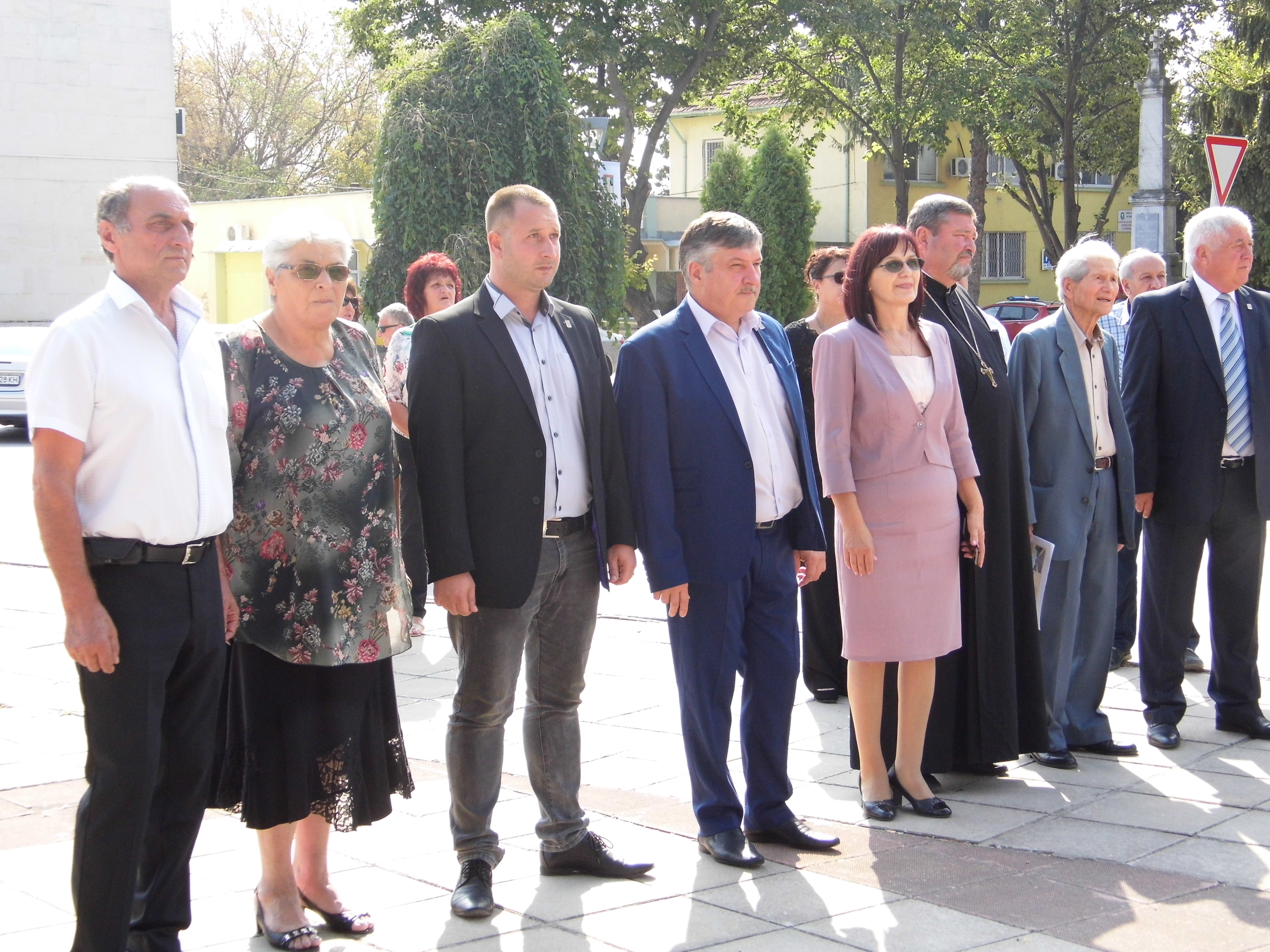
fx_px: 2128
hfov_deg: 33.2
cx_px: 635
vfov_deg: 25.2
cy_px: 476
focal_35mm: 58
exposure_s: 1/250
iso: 100
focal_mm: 10.4
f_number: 3.9
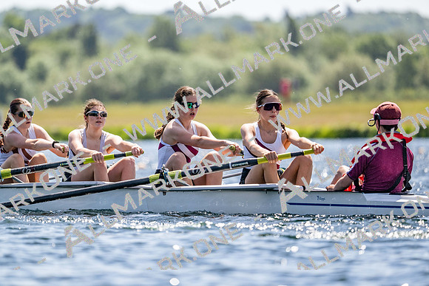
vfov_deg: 3.4
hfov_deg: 5.2
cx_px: 214
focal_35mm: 400
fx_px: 4768
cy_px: 143
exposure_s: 1/2500
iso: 250
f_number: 4.5
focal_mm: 400
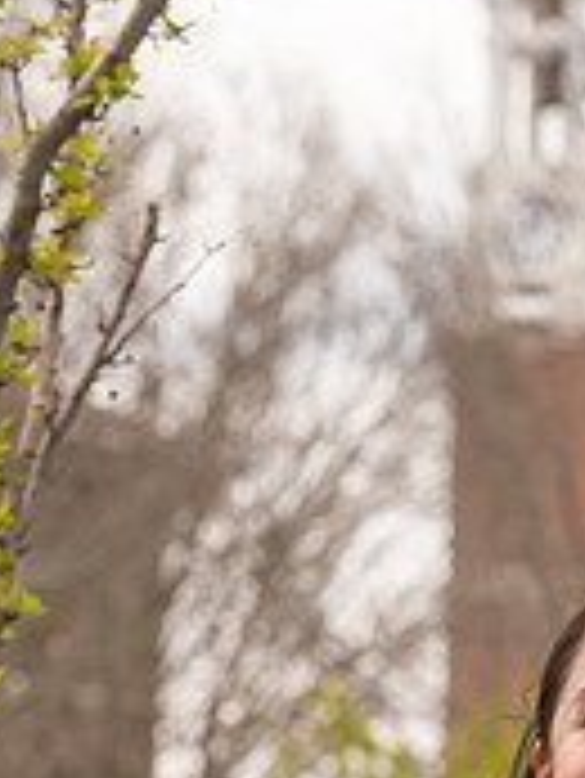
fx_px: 7854
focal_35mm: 349
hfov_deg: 4.3
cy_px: 657
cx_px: 497
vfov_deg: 5.7
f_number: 9
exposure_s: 1/125
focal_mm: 140
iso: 125
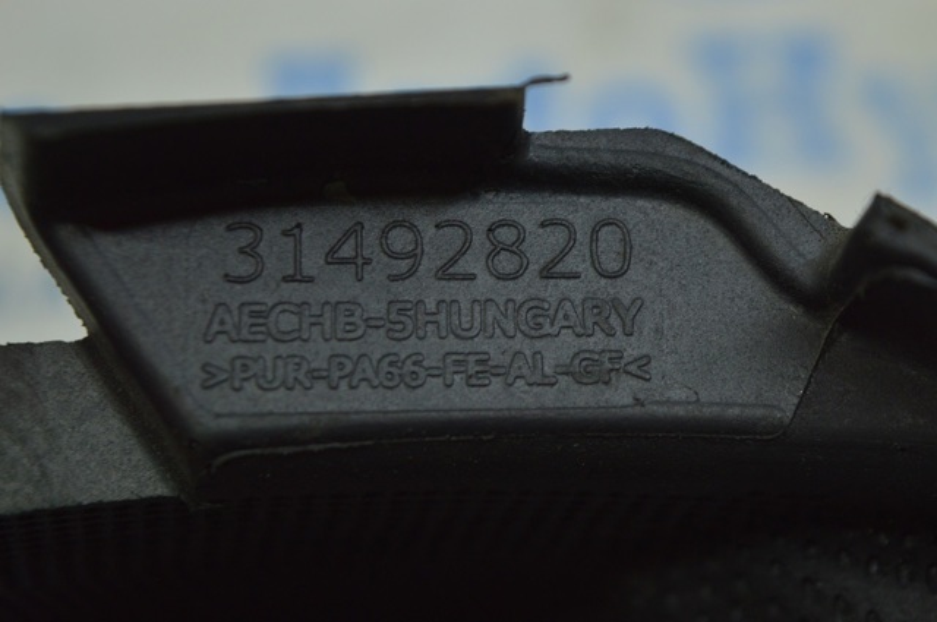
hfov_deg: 24.6
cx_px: 468
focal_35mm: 82
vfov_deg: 16.5
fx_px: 2145
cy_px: 311
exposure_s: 1/40
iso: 400
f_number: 5.6
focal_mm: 55
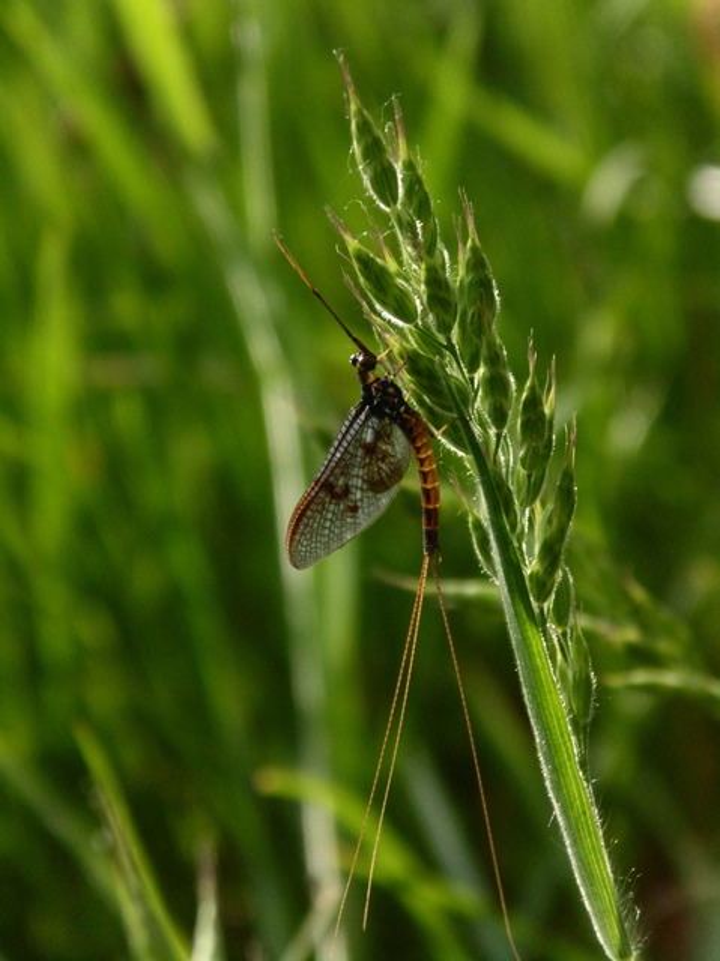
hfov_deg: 3.0
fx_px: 13579
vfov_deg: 4.1
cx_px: 360
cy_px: 480
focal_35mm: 489
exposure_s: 1/200
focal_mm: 90
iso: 250
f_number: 6
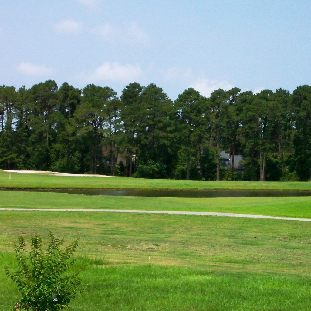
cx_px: 166
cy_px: 169
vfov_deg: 19.1
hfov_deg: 19.1
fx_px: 925
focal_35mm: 91
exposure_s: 1/180
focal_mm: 12.6
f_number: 11
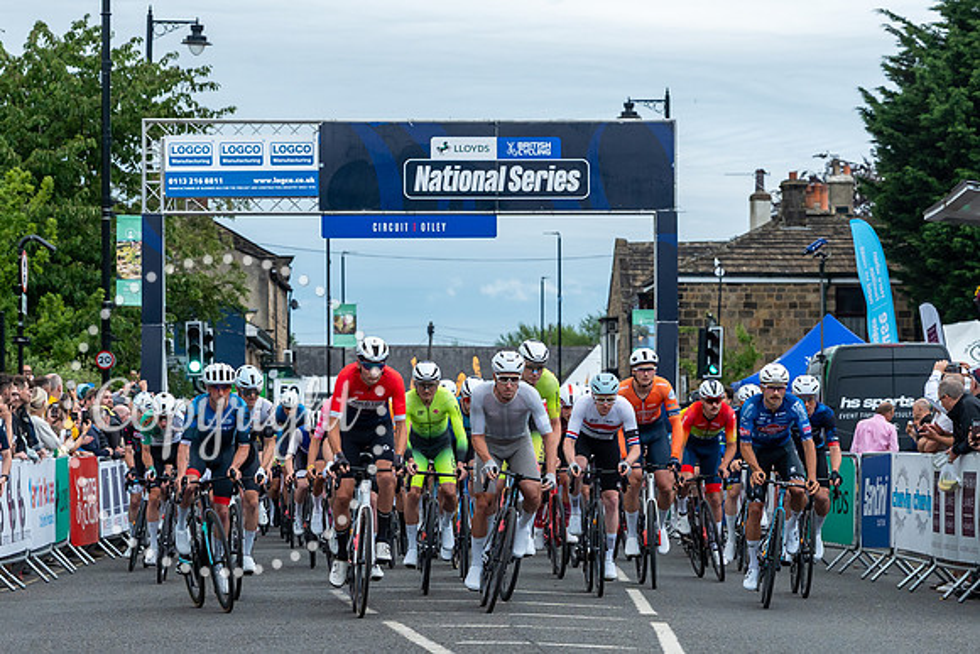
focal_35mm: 140
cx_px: 478
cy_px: 471
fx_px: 3804
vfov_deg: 9.8
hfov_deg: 14.7
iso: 1000
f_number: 3.5
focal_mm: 68
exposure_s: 1/800
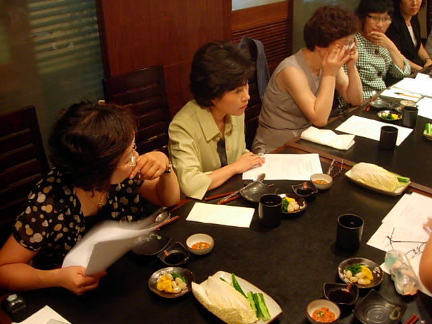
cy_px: 162
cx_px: 216
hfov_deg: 49.0
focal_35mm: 38
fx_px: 474
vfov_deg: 37.7
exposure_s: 1/10
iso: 200
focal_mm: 7.8
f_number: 2.8
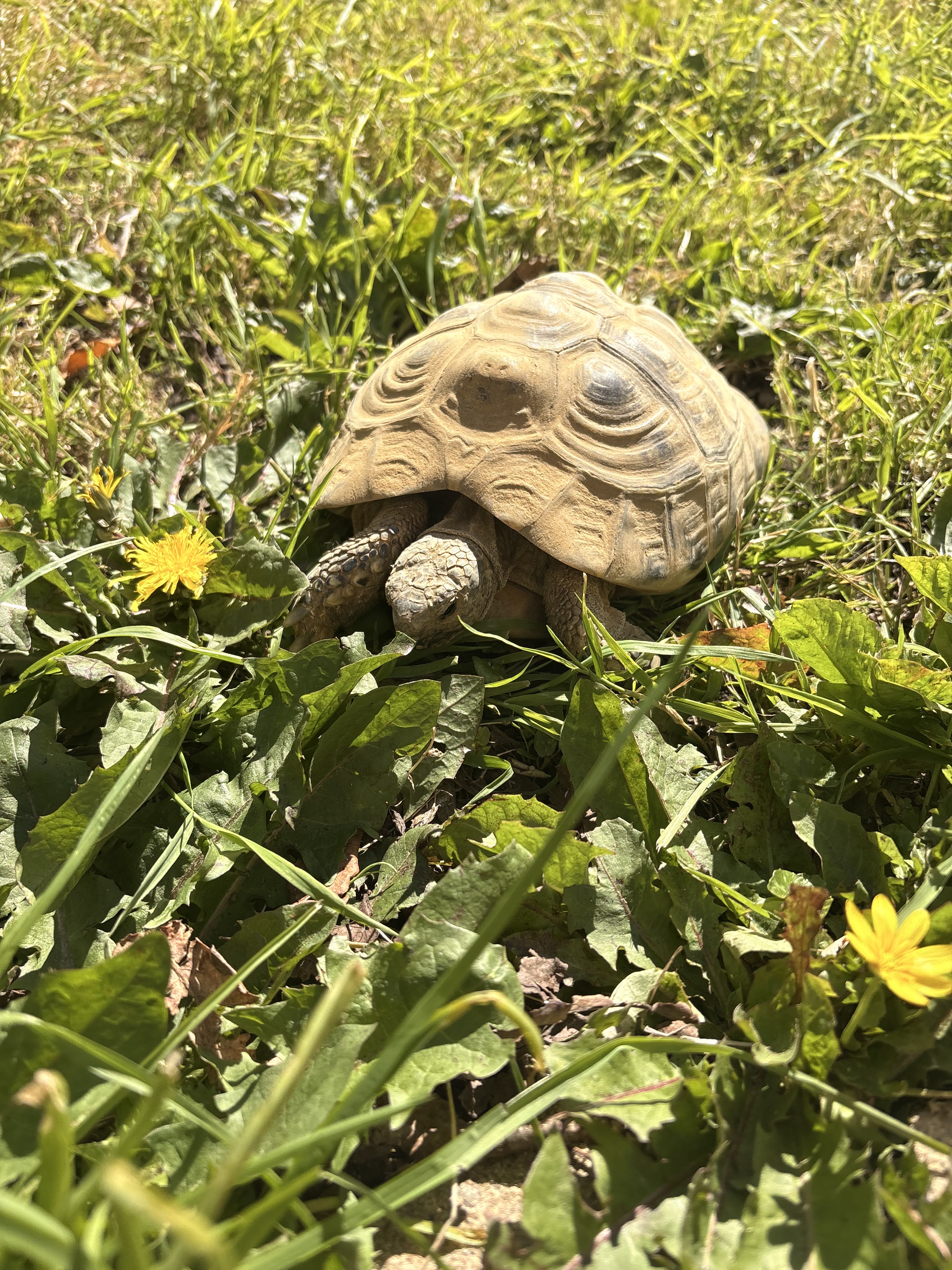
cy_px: 635
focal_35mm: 26
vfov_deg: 67.3
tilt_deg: -40.9
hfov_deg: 53.1
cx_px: 476
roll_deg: +0.4
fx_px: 953
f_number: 1.6
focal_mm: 5.96
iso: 50
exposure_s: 1/2012
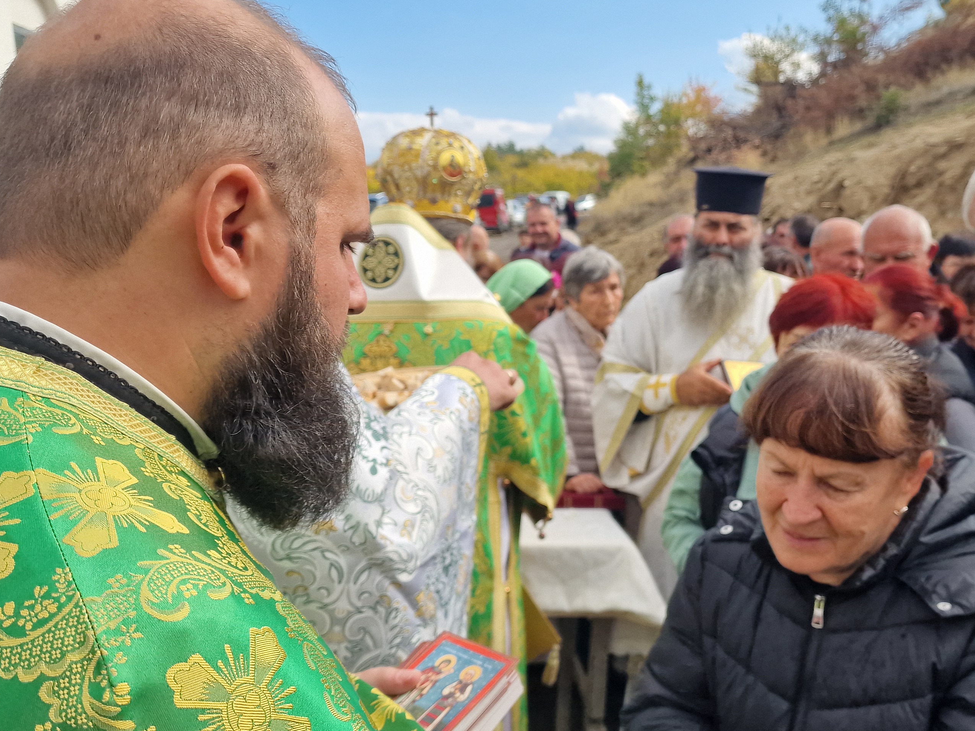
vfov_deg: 39.5
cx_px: 593
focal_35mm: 36
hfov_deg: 51.0
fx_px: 1014
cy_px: 441
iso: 50
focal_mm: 6.4
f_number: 1.8
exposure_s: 1/730
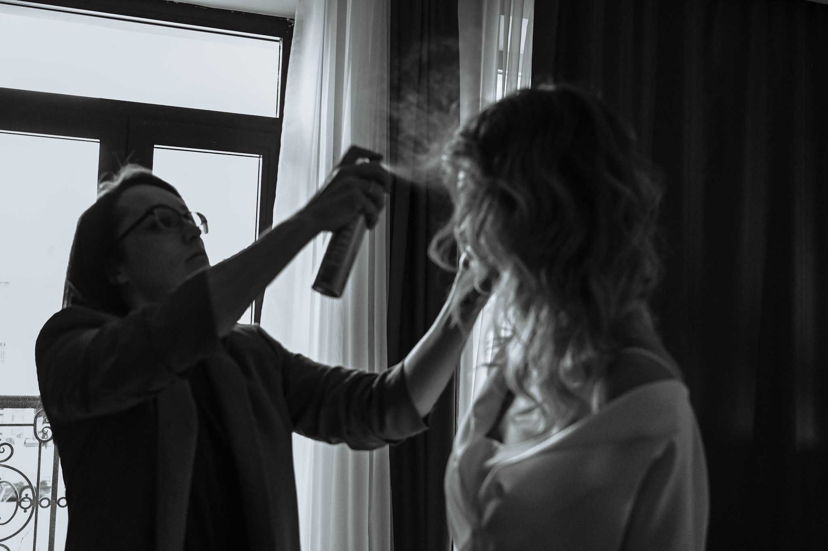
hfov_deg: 51.9
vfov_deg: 35.9
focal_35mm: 37
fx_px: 850
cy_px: 276
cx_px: 414
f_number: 4
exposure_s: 1/400
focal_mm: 37
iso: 6400
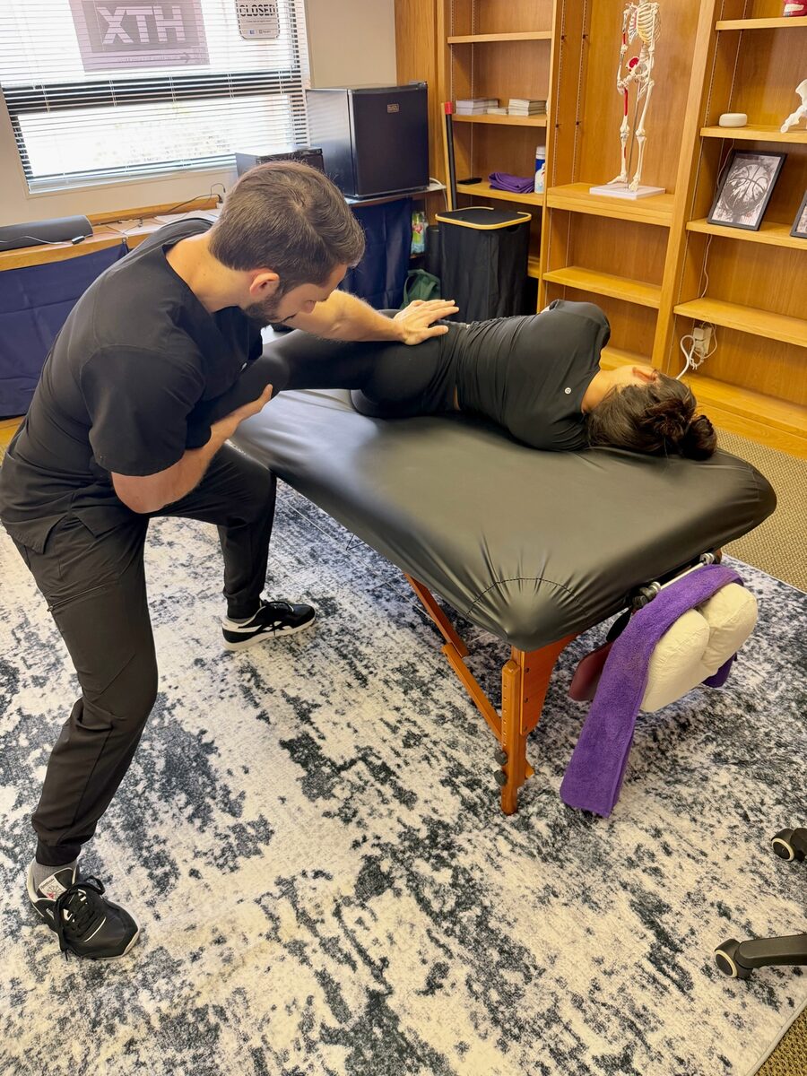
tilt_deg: -33.8
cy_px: 538
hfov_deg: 56.8
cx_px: 404
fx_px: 746
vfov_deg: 71.6
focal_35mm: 24
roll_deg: +4.1
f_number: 1.78
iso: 250
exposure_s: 1/60
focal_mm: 6.76
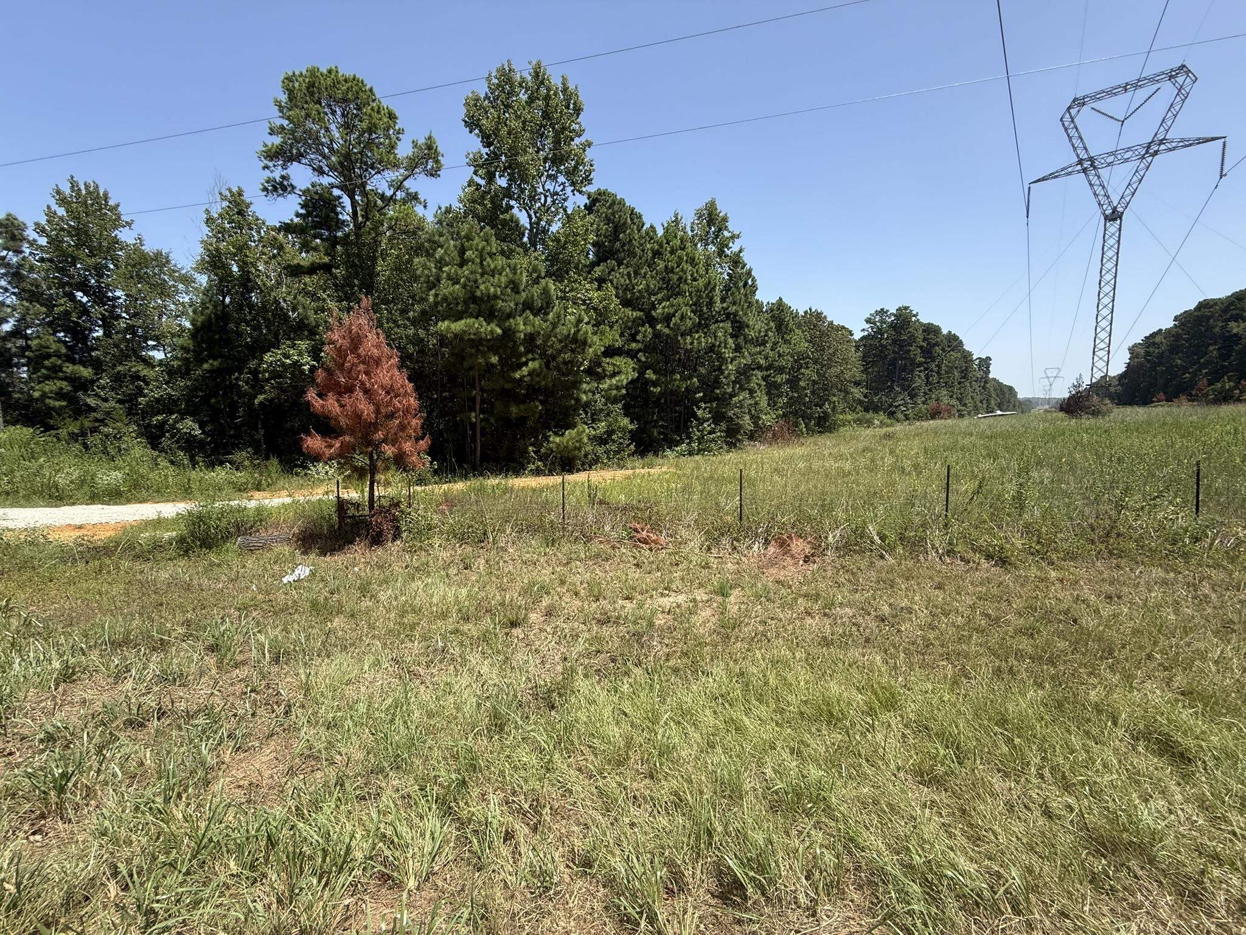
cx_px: 623
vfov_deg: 85.7
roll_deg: -0.1
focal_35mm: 14
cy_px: 468
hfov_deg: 102.1
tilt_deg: -5.7
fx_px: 504
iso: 50
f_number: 2.2
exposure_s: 1/901
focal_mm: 2.22
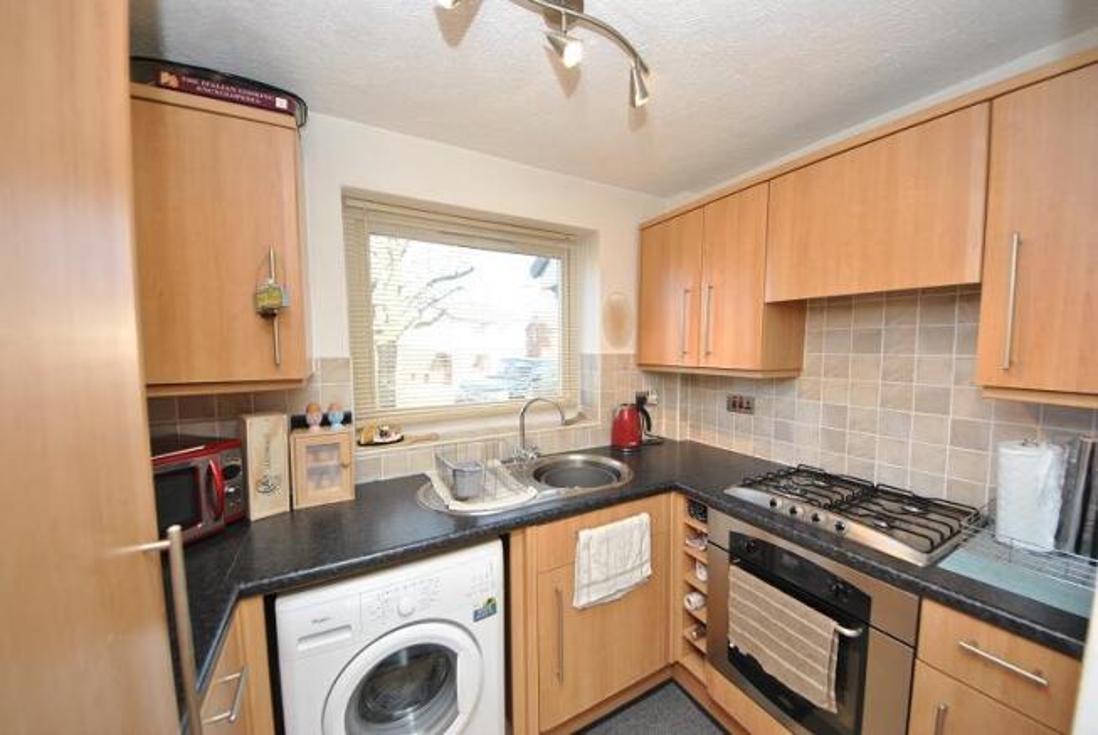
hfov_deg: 112.6
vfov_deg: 90.2
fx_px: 366
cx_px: 549
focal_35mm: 12
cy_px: 368
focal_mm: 8
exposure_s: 1/60
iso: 200
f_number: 4.5
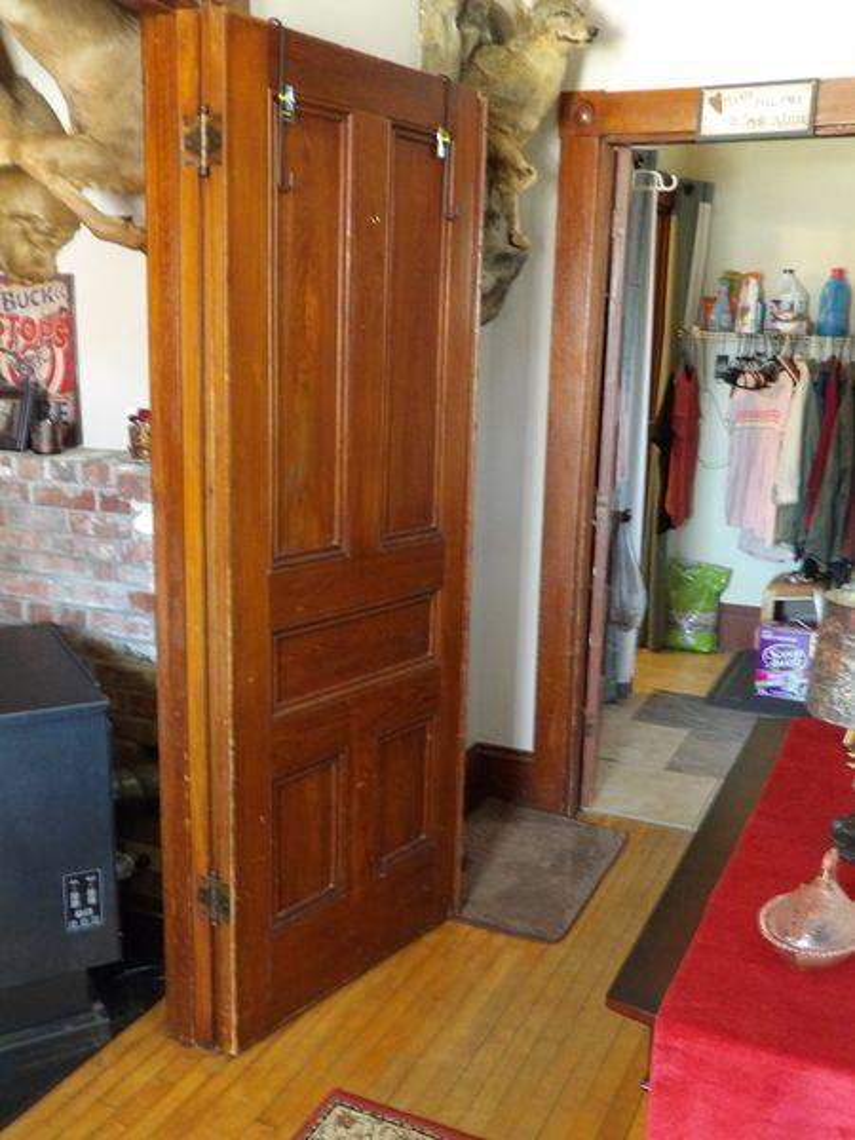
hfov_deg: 42.9
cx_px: 428
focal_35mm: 33
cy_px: 570
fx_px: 1087
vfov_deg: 55.4
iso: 800
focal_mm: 5.9
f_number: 3.6
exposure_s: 1/6
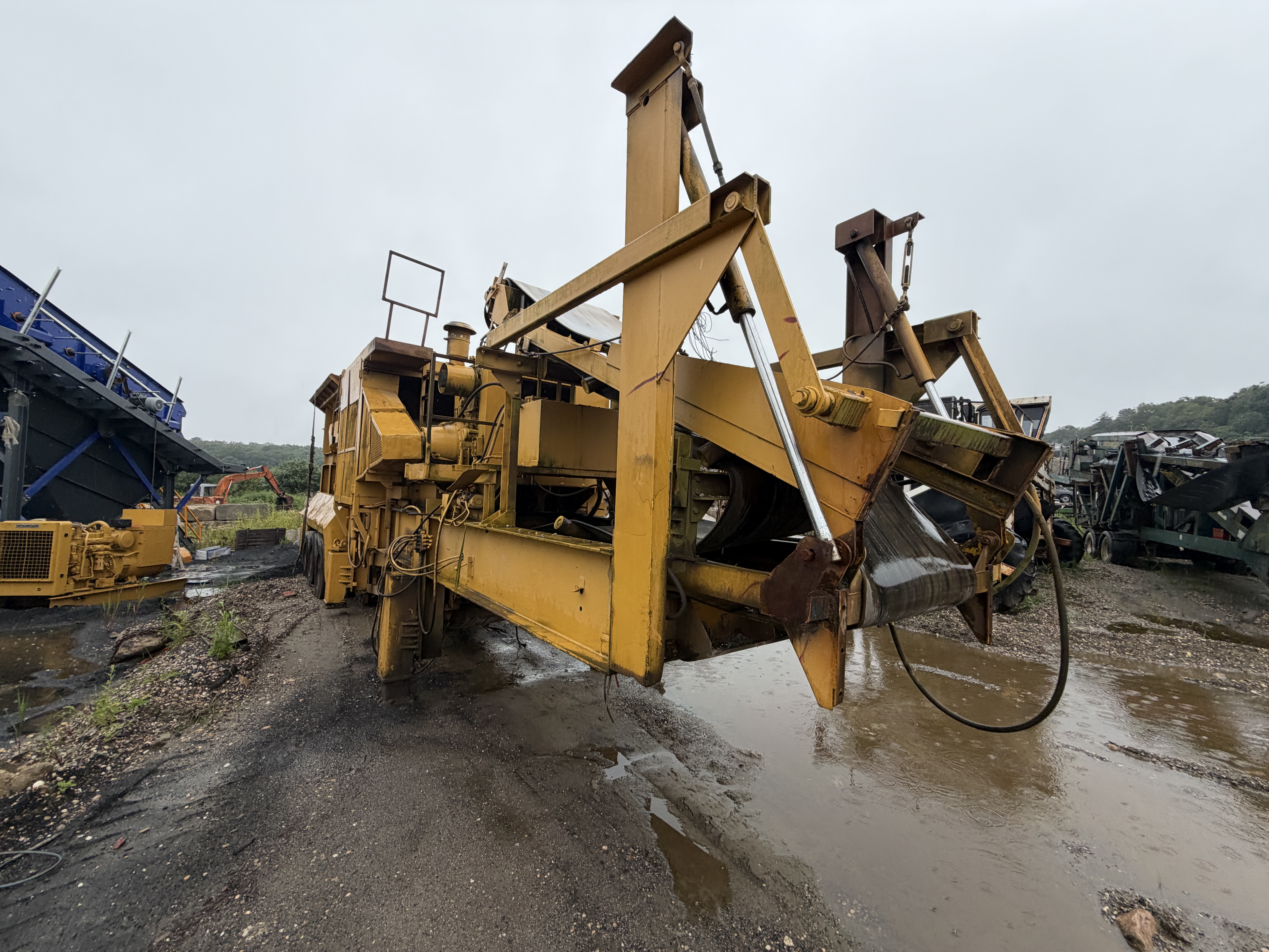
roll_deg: -0.3
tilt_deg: +3.1
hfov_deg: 102.1
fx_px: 513
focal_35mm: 14
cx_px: 634
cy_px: 476
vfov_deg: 85.7
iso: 50
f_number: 2.2
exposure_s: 1/502
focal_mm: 2.22
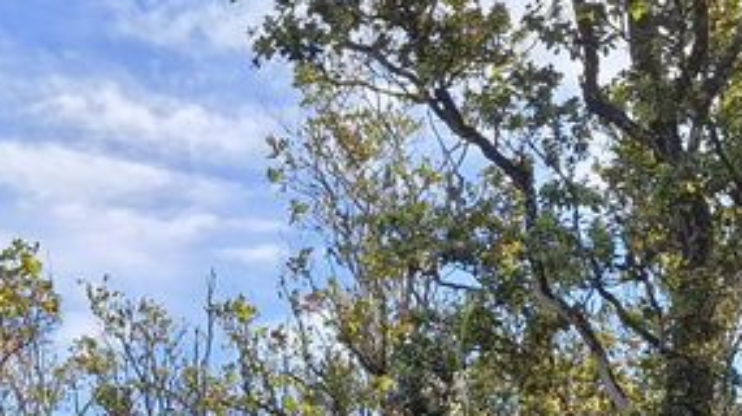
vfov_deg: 12.6
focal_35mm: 90
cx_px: 440
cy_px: 666
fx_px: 1770
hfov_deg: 23.6
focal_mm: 5.54
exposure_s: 1/1259
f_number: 1.8
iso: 50
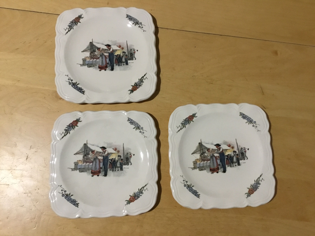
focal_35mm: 31
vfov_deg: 45.4
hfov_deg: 58.4
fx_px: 282
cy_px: 118
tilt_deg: -79.3
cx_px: 158
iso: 200
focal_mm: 3.3
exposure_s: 1/17
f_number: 2.4
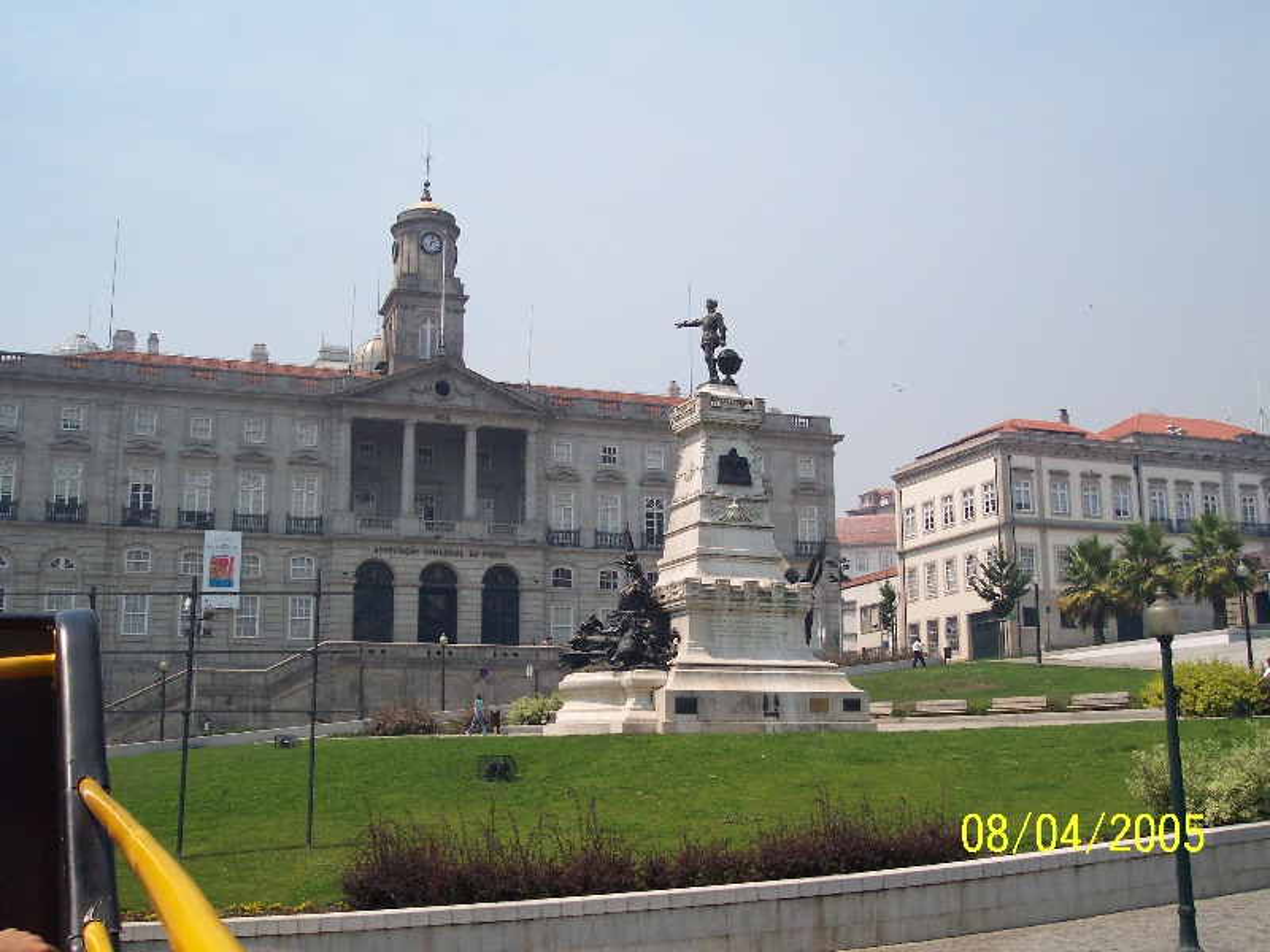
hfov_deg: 49.0
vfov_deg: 37.7
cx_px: 635
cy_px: 476
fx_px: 1394
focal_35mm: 38
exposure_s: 1/1000
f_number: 4.8
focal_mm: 8
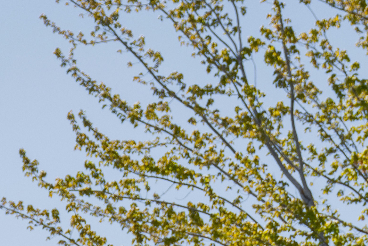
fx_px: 1605
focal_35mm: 157
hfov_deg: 12.8
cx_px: 431
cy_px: 718
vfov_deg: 7.7
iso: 100
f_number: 2.8
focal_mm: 35
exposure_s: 1/1250
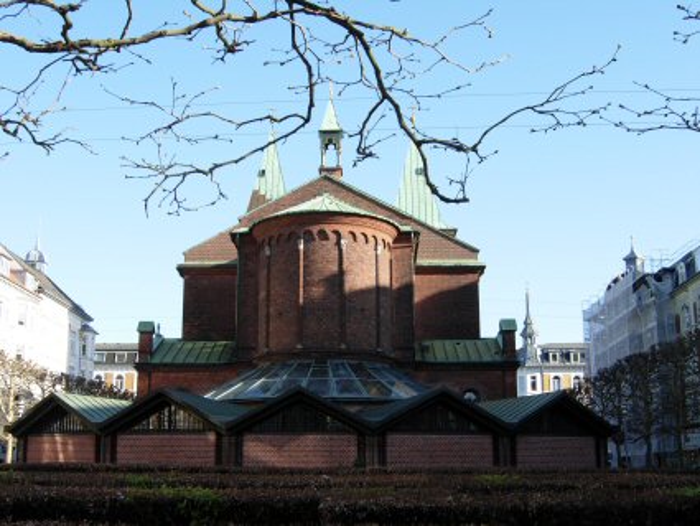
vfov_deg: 39.7
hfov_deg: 51.3
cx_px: 350
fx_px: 728
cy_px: 263
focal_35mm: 36
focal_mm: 7.5
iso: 50
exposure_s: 1/186
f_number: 4.3
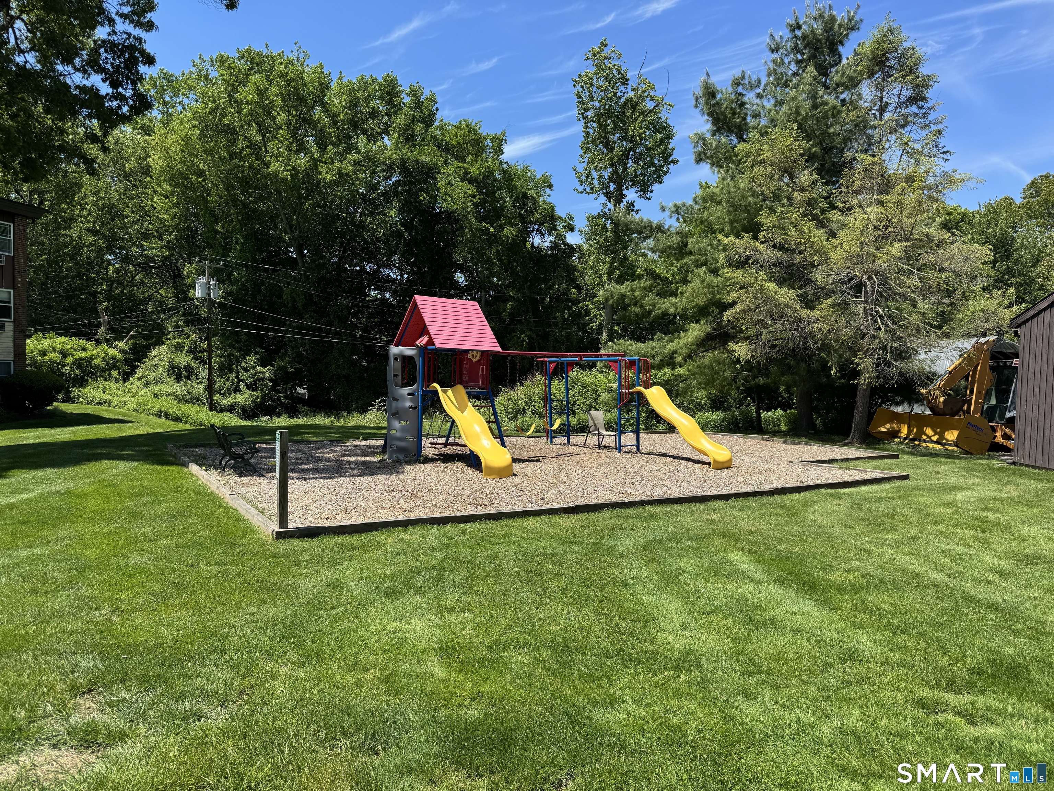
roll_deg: -1.0
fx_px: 731
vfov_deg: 56.8
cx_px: 527
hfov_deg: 71.6
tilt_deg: -2.1
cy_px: 396
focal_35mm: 24
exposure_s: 1/2710
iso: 80
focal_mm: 6.76
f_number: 1.78
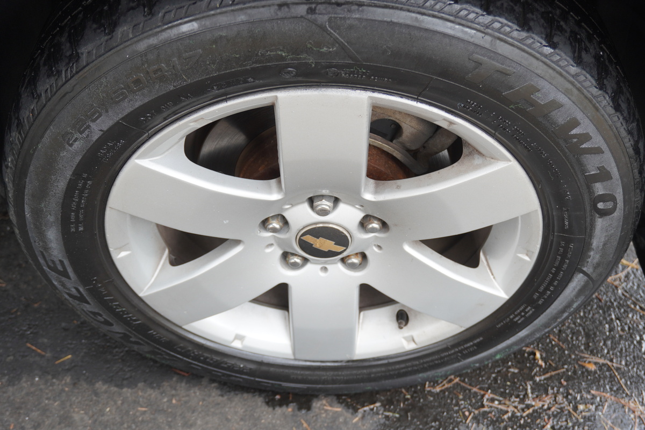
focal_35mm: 42
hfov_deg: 46.4
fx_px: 752
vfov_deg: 31.9
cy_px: 215
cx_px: 322
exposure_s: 1/50
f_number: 4.5
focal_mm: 28
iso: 200
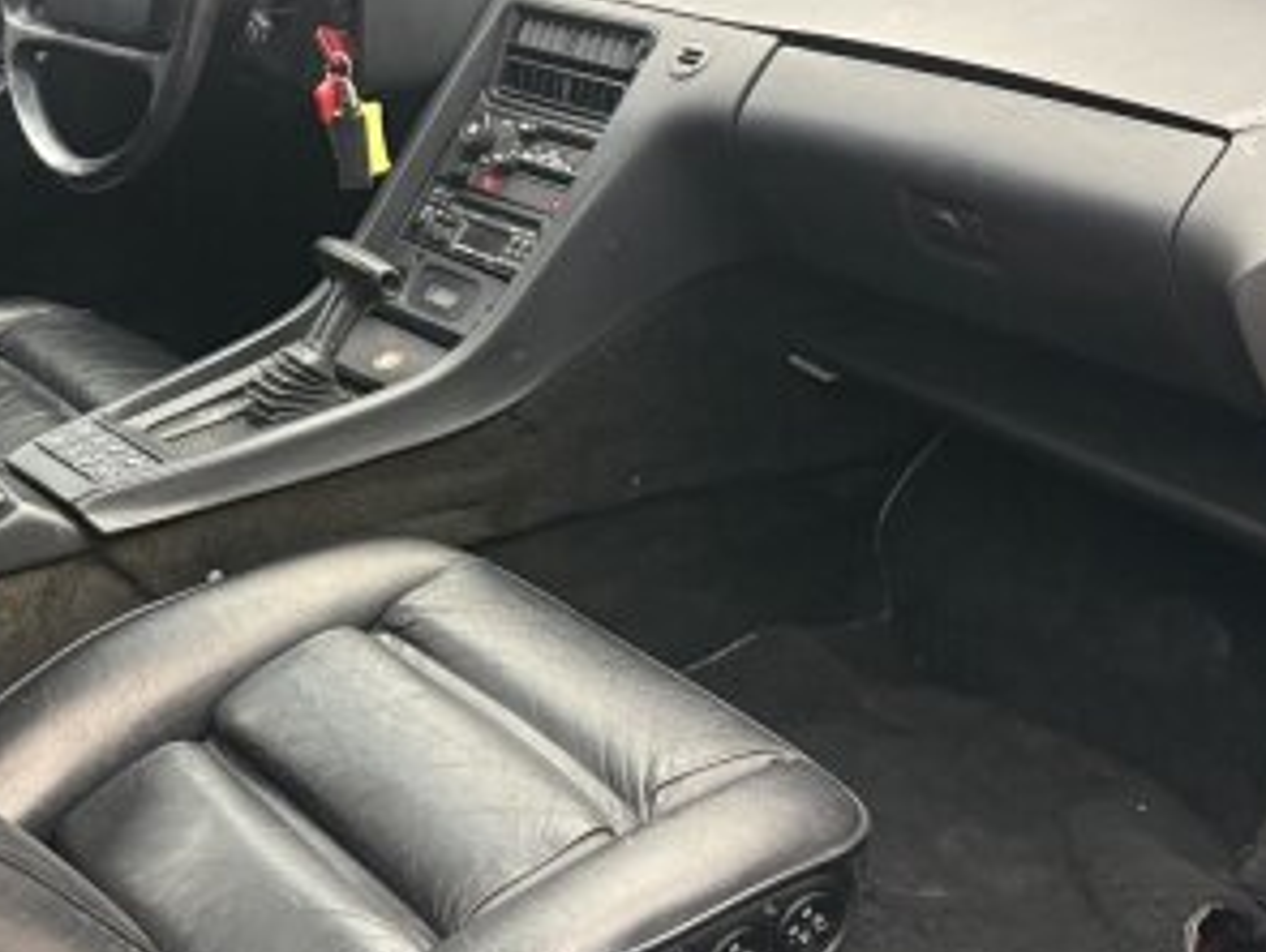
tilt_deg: -24.3
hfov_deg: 35.4
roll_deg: +2.2
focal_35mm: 52
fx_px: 1904
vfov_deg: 28.1
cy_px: 502
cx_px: 227
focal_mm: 6.76
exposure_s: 1/49
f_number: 1.78
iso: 800
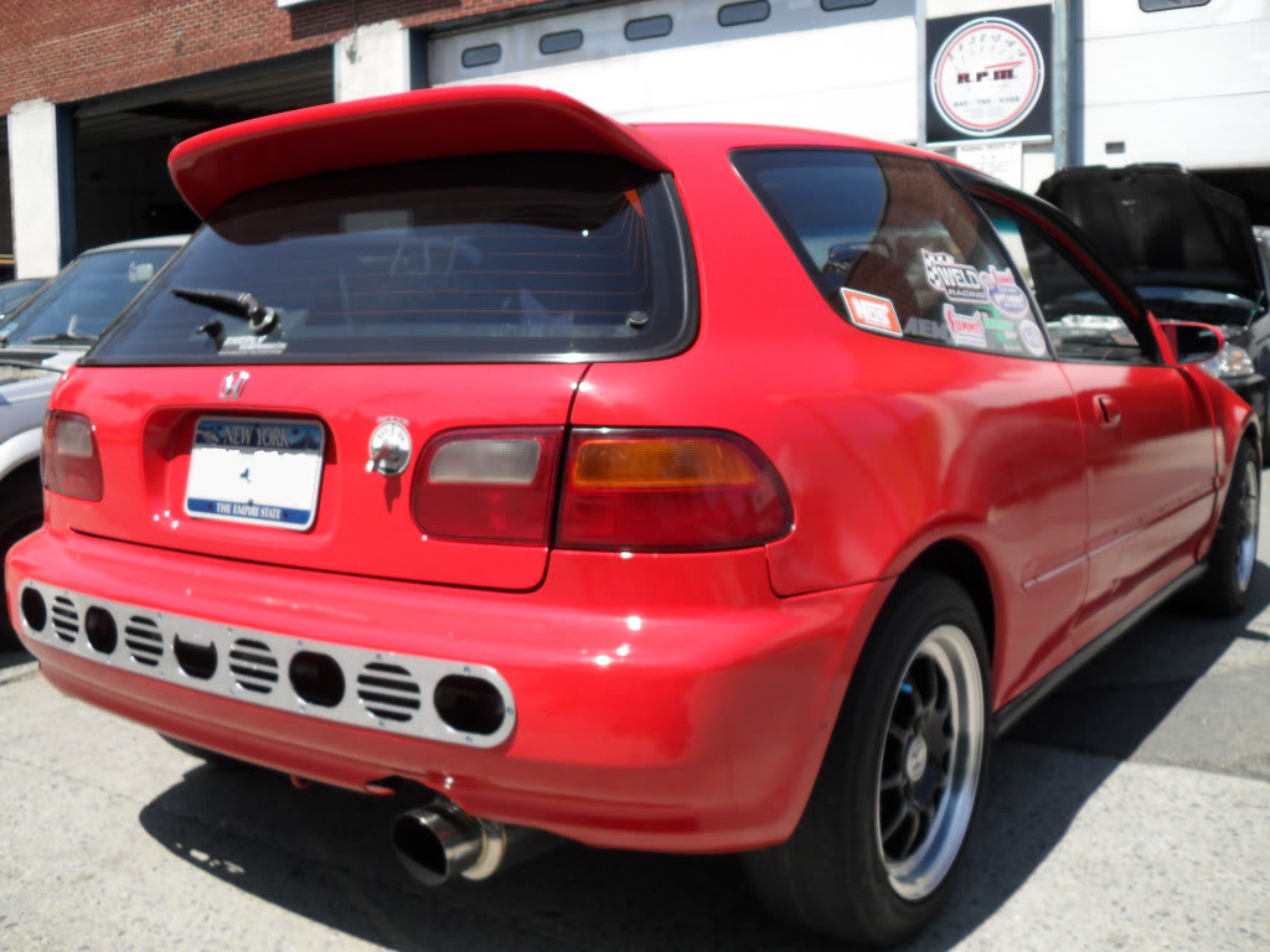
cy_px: 476
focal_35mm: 35
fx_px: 1284
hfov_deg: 52.6
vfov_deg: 40.7
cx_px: 635
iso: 100
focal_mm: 6.2
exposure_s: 1/90
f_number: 8.9
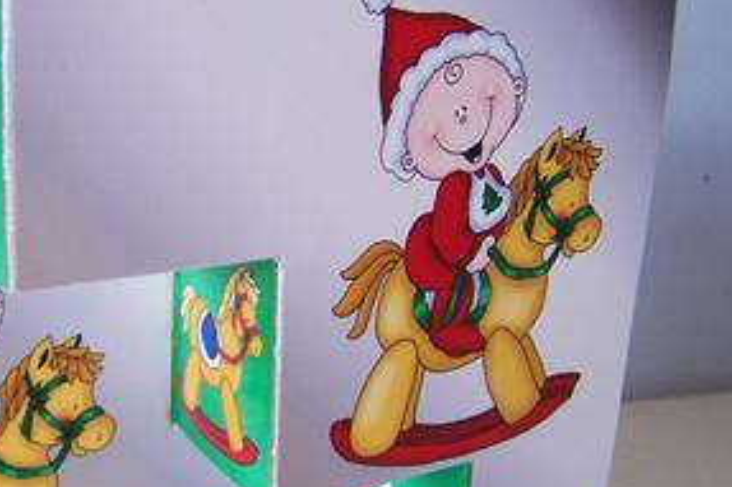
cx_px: 168
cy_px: 298
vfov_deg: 21.8
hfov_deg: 31.7
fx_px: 1260
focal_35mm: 62
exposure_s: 1/20
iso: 140
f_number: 2.8
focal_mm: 6.3
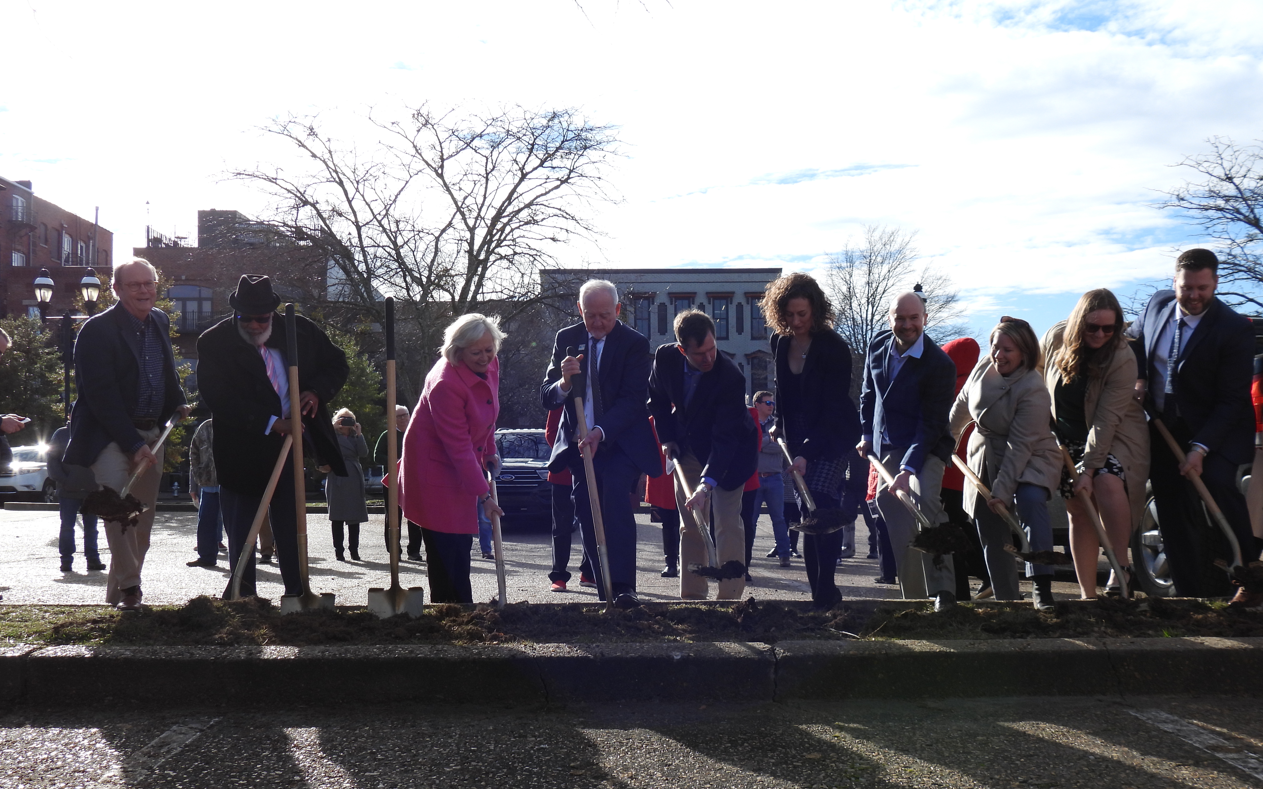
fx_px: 1205
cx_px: 632
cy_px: 448
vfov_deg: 36.2
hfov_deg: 55.3
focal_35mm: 35
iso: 100
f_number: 3.2
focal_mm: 5.9
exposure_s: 1/1250
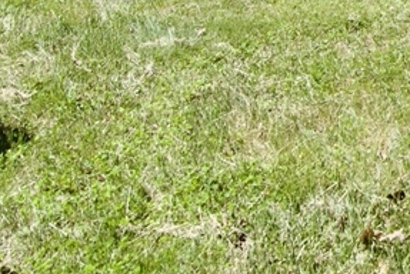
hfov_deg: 26.6
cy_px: -209
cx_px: 583
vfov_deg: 18.5
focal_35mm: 59
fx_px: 670
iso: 320
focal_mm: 11
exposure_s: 1/640
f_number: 7.1
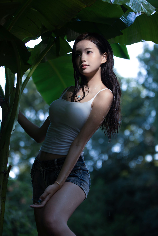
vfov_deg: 29.2
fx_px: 454
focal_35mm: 69
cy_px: 118
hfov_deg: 19.7
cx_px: 79
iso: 100
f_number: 2.8
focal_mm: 70
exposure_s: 1/125
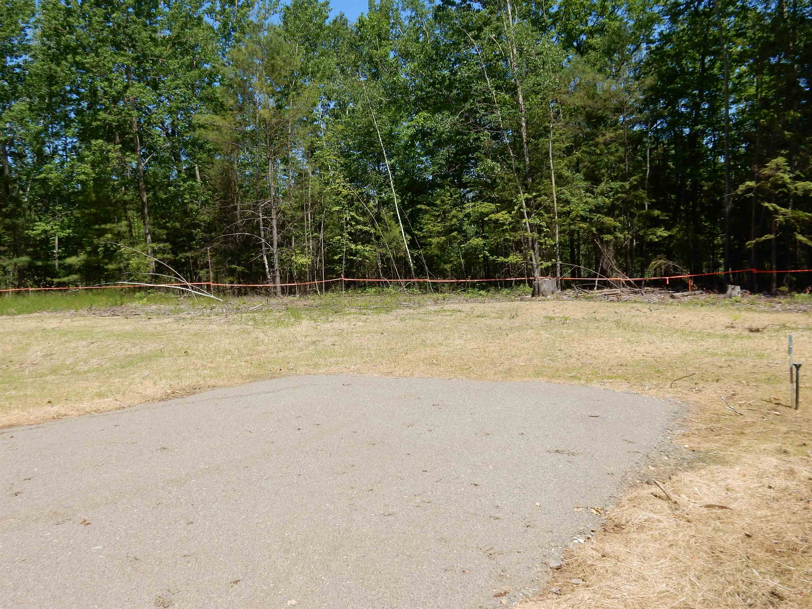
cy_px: 304
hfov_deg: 60.0
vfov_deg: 46.8
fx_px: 704
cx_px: 406
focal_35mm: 30
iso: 125
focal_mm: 5.4
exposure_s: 1/1000
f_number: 4
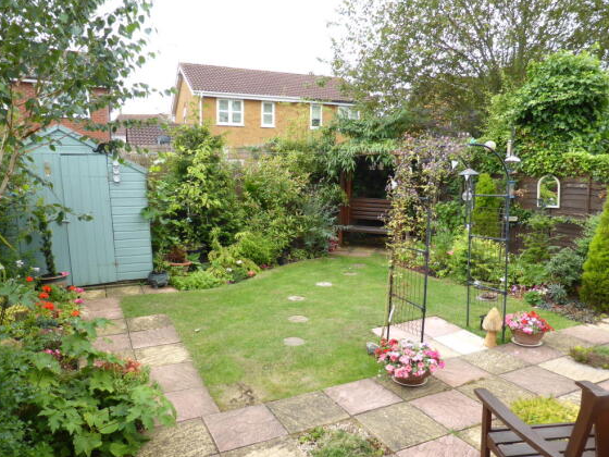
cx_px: 301
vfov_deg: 54.9
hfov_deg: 69.4
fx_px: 440
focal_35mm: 25
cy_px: 236
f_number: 3.3
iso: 100
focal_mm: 4.3
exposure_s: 1/100
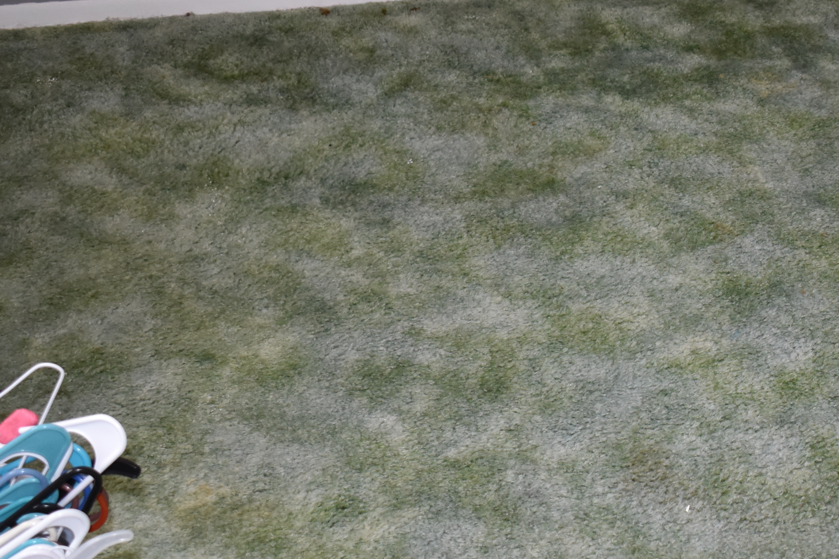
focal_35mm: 83
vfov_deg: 16.4
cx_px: 697
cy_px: 226
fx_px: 1934
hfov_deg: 24.0
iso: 1000
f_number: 4.2
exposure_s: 1/200
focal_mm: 30
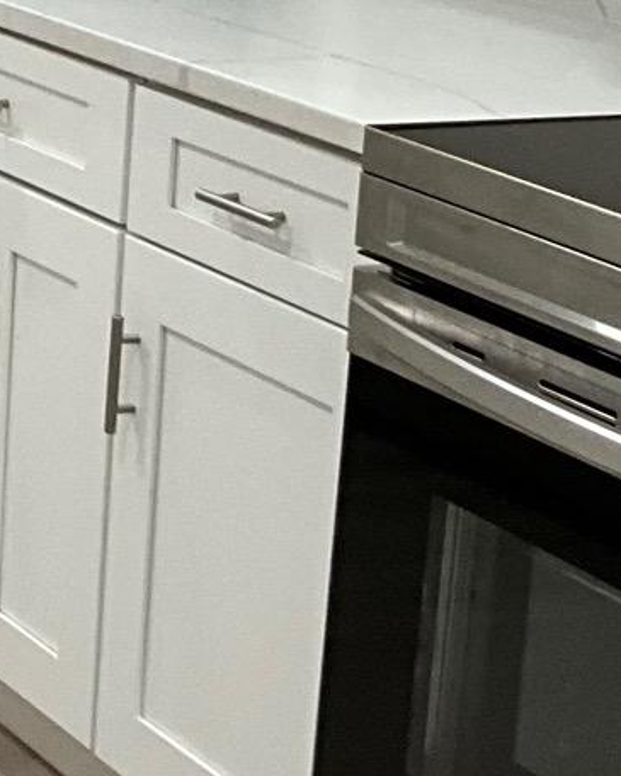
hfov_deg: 11.2
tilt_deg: -9.1
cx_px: -553
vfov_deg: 14.9
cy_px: 14
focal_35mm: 127
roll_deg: -0.5
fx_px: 2917
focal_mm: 3
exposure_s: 1/60
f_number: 1.8
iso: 80
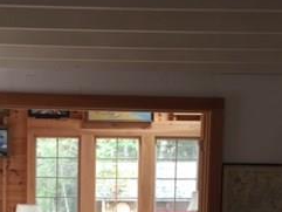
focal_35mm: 77
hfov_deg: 25.2
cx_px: 91
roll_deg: -0.9
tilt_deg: -5.6
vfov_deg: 18.4
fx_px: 628
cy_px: 240
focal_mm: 4.15
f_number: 2.2
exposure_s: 1/30
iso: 64
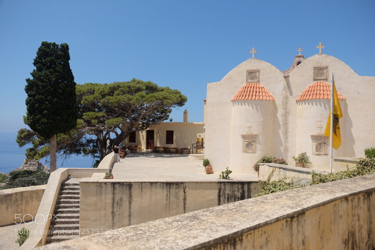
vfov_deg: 41.1
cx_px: 188
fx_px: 333
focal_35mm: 32
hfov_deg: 58.7
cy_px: 125
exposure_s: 1/2700
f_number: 4
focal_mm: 21.6
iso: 800
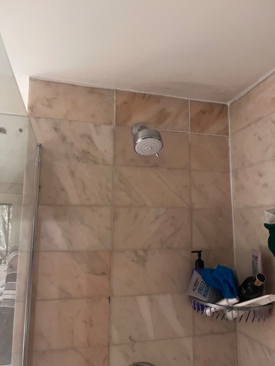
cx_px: 138
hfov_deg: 53.1
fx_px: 275
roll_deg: -3.0
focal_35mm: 26
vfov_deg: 67.3
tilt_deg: +7.8
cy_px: 183
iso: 400
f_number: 1.5
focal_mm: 5.7
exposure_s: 1/33
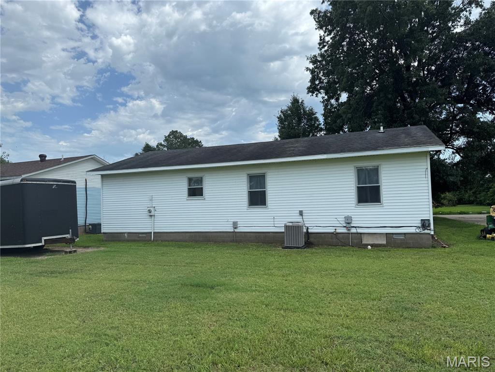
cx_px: 248
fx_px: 343
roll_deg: +2.0
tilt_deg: +2.8
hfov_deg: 71.6
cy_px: 186
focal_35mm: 24
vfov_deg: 56.8
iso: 80
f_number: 1.78
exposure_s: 1/5348
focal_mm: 6.76
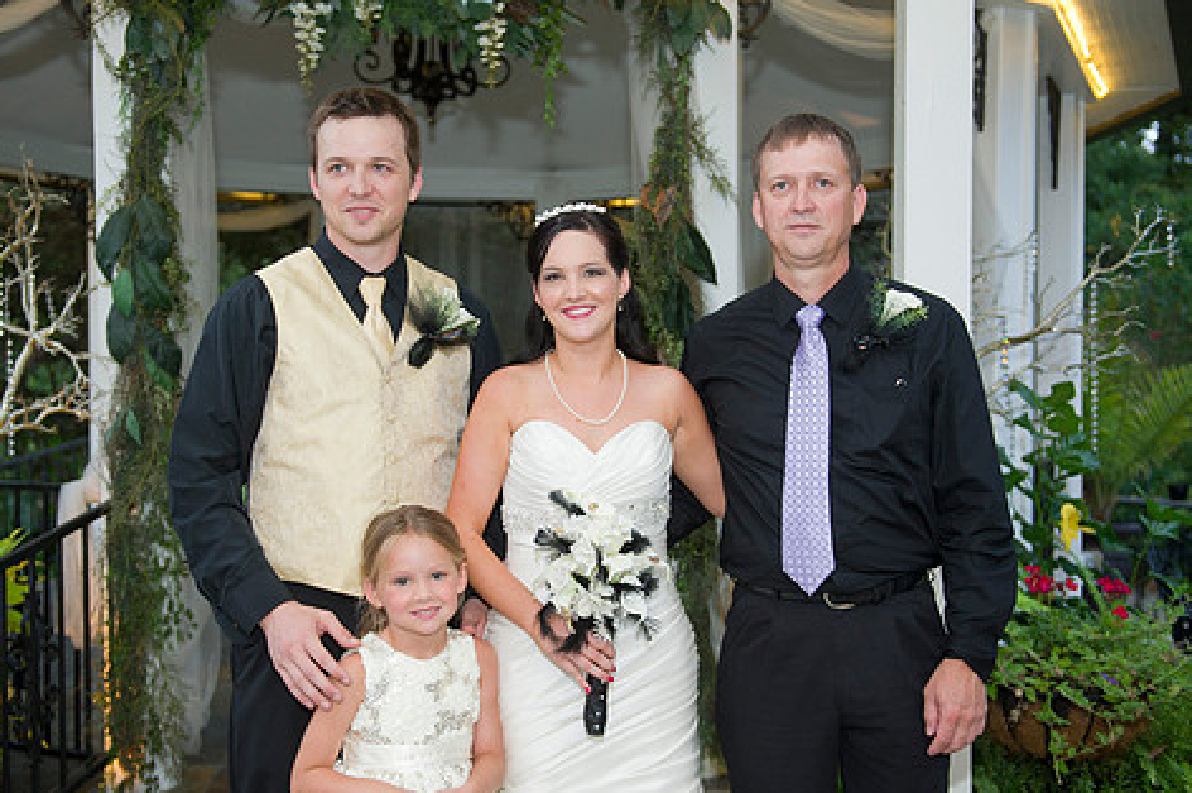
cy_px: 427
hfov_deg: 45.4
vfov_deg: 31.1
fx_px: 1423
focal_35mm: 43
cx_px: 553
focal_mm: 35
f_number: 2.8
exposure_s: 1/125
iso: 800
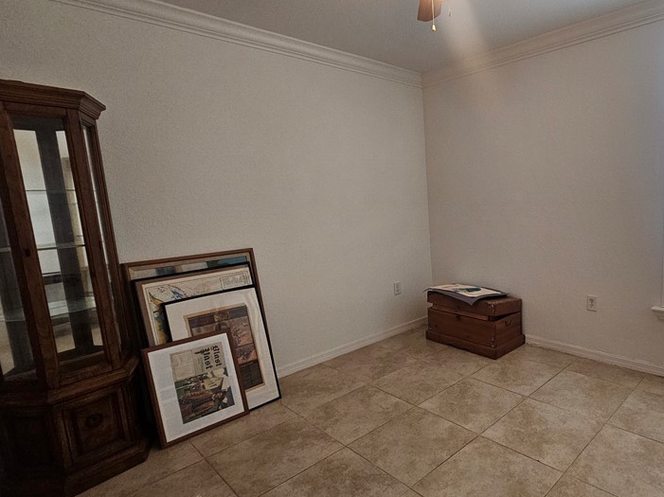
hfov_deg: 80.3
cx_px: 469
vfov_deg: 68.6
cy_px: 248
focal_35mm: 19
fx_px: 364
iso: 320
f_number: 2.2
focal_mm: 2.2
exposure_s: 1/60
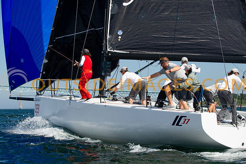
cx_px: 120
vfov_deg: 14.5
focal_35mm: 94
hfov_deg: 21.7
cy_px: 84
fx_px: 643
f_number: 4.5
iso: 320
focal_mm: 86
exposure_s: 1/2500
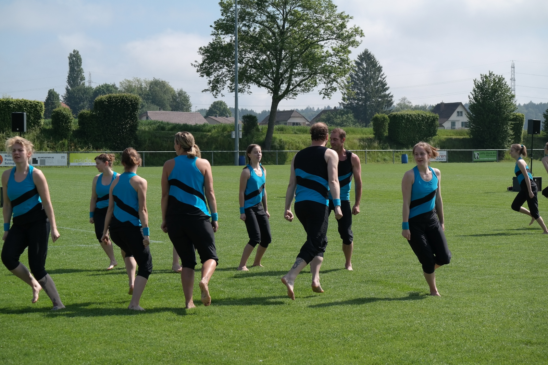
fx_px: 1172
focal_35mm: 77
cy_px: 182
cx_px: 274
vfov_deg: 17.7
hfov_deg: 26.3
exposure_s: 1/400
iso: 100
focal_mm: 50
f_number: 6.3
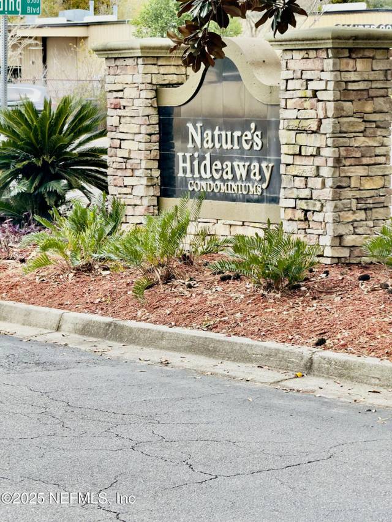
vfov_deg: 16.4
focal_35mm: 120
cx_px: 196
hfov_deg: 12.4
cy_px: 261
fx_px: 1811
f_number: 2.8
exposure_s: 1/122
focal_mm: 15.66
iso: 50
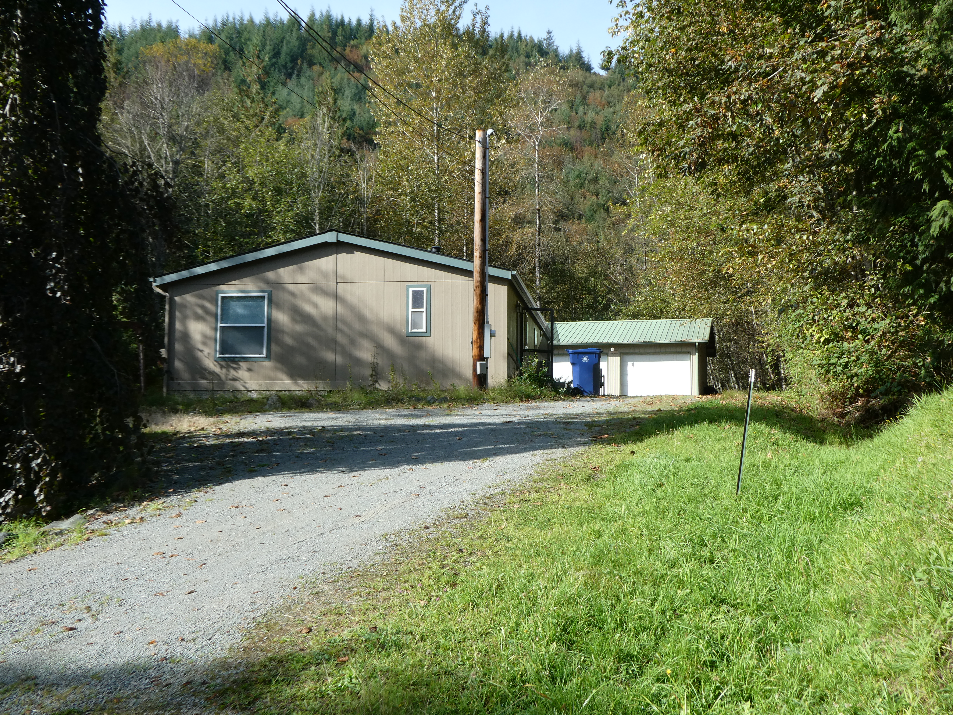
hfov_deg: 54.0
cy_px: 363
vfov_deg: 41.8
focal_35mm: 34
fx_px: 936
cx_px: 481
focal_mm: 5.8
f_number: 3.6
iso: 80
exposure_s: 1/320
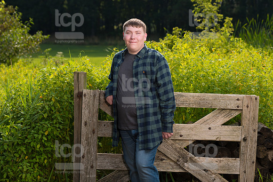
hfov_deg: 21.6
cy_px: 72
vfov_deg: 14.5
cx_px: 150
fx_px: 714
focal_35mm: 94
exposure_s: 1/250
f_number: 4.5
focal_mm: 78
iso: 40
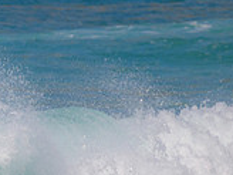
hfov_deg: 0.6
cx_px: -179
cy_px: 189
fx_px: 21492
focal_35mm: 3193
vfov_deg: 0.5
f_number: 11
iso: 320
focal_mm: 800
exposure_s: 1/1000
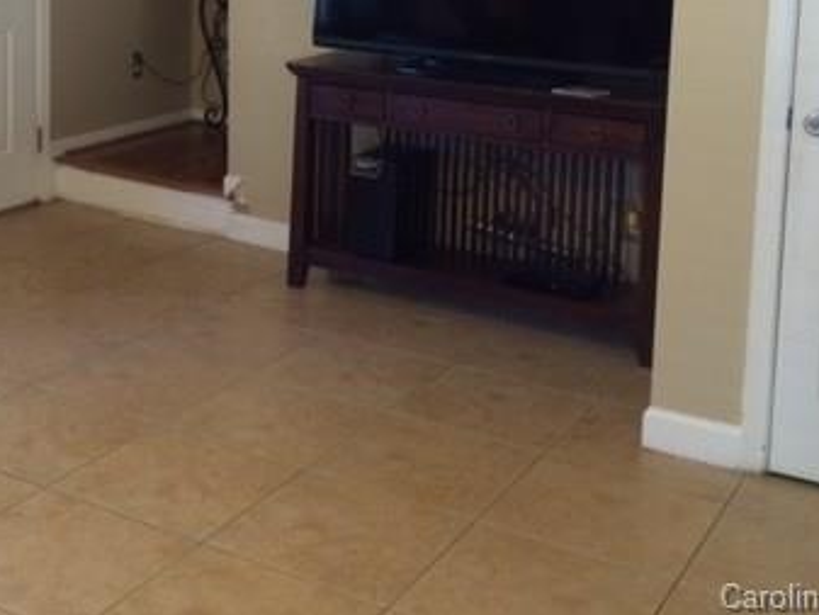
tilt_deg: -5.1
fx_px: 1302
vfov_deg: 25.6
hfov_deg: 34.3
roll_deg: -0.7
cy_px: 36
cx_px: 221
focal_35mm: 55
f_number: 2.2
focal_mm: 4.15
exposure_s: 1/30
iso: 50
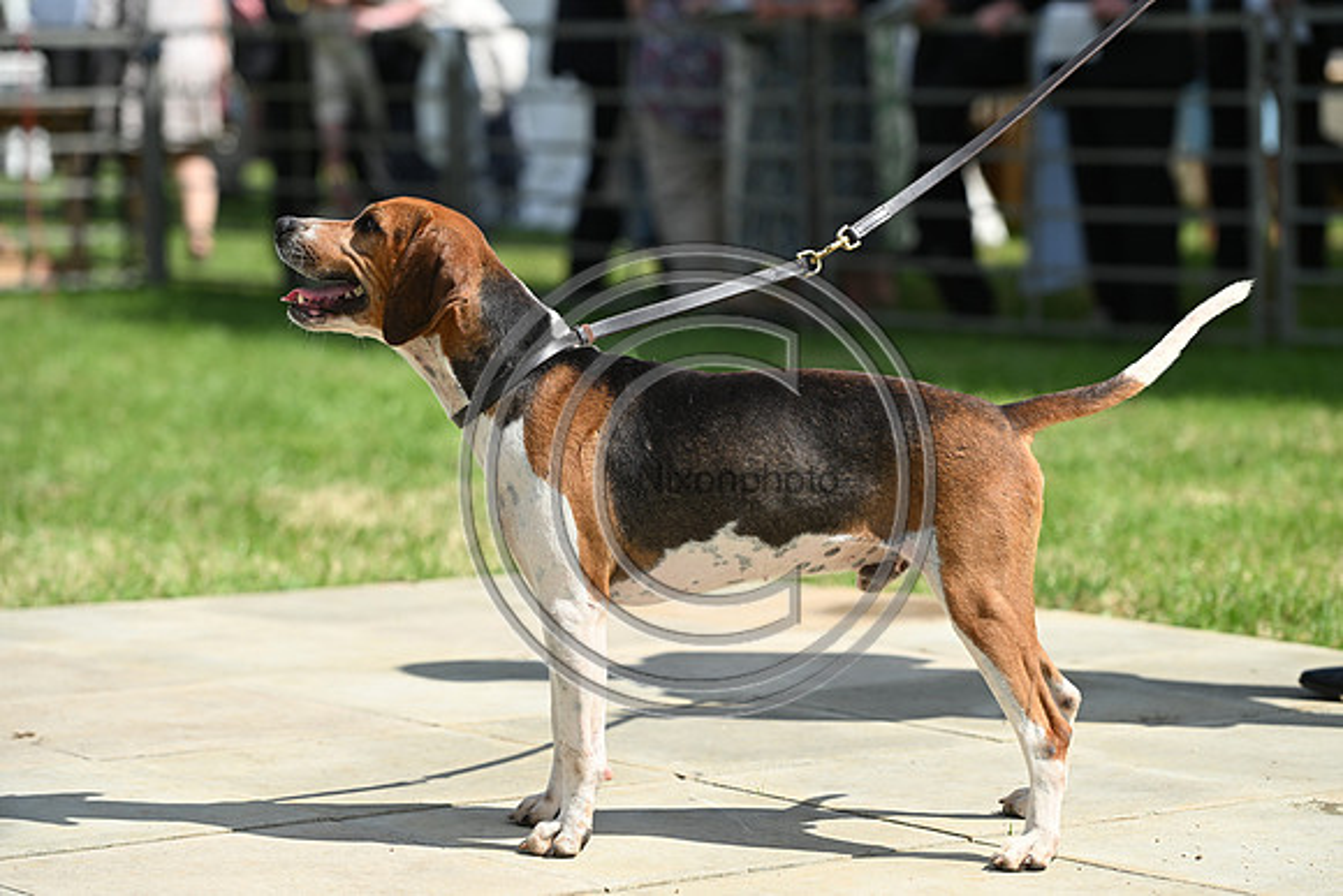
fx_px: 5037
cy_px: 448
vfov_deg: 10.2
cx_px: 672
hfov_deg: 15.2
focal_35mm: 135
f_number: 4.5
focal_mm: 135
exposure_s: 1/1250
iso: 200
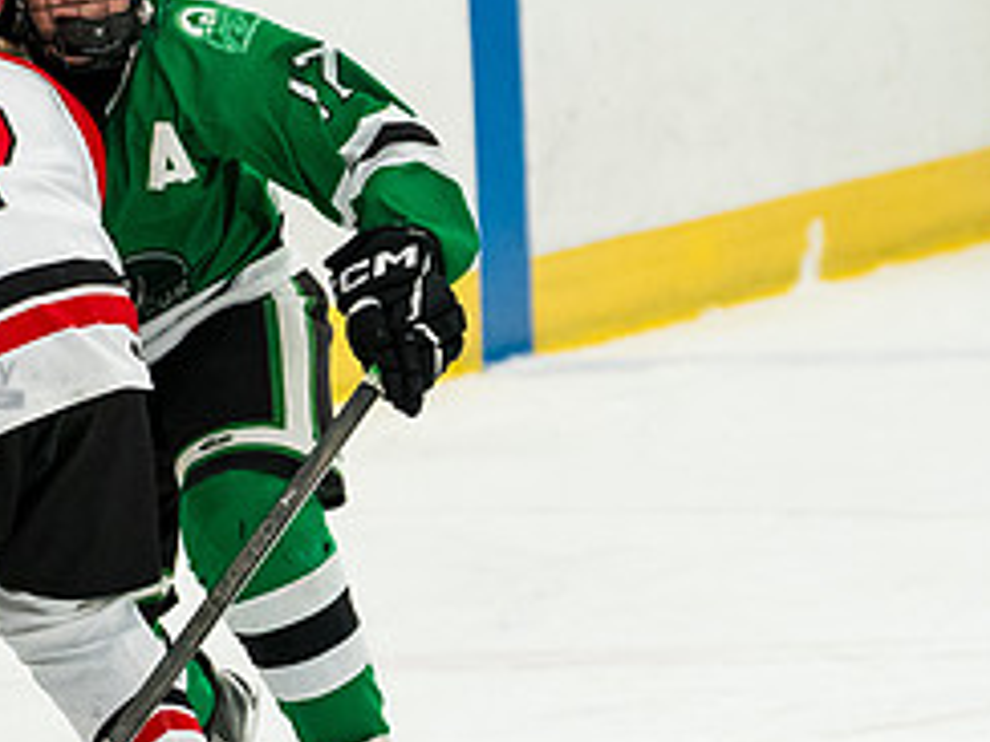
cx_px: 388
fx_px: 21421
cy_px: 216
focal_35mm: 749
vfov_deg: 2.0
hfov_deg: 2.6
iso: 2000
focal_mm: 150
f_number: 2.8
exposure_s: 1/2000
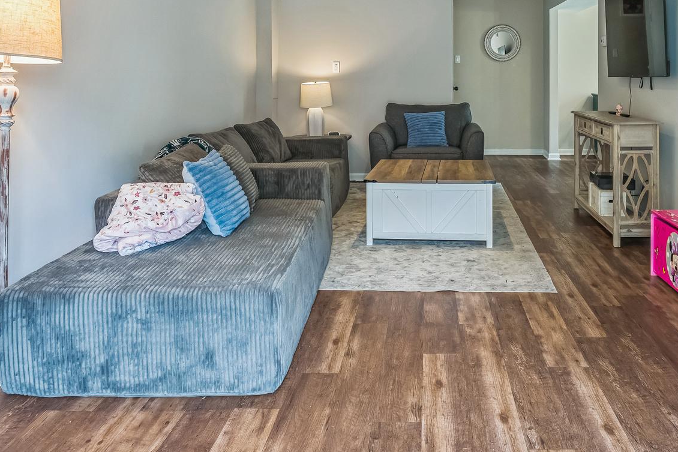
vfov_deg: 41.8
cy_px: 89
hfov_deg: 61.4
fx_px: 563
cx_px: 417
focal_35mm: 30
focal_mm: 16.5
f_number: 5.6
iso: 640
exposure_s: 1/30
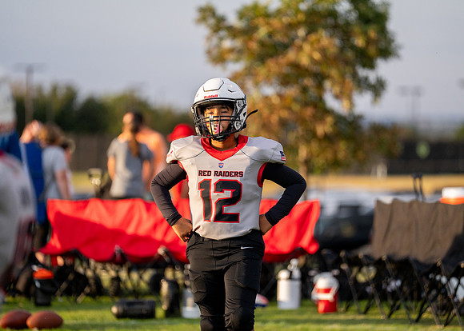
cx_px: 236
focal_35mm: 214
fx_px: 2813
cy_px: 163
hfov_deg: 9.4
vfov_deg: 6.7
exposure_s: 1/3200
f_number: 2.8
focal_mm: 200
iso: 400
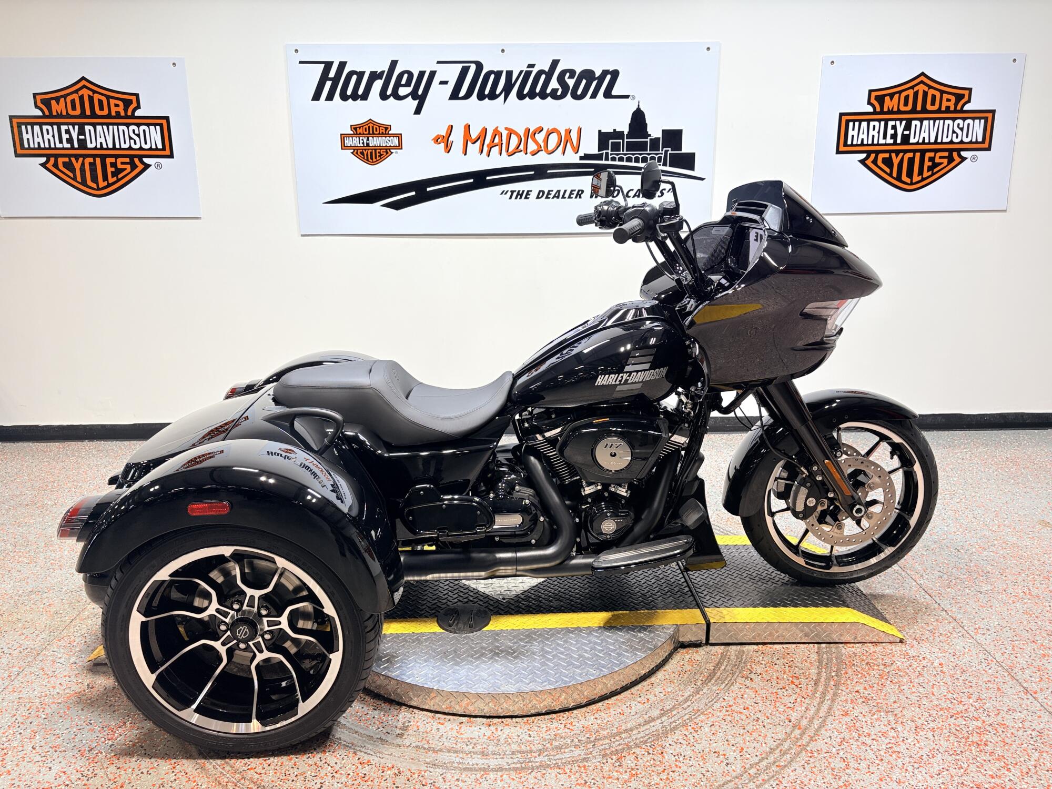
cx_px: 526
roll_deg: +1.0
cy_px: 394
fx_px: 790
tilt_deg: -14.0
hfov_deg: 67.3
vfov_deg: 53.1
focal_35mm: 26
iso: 50
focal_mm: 5.96
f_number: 1.6
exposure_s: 1/120
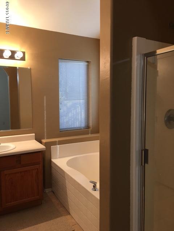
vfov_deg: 61.7
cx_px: 87
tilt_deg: -2.8
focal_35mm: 29
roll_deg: +0.6
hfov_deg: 48.2
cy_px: 116
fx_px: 194
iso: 32
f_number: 2.2
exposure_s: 1/15
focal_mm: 4.15
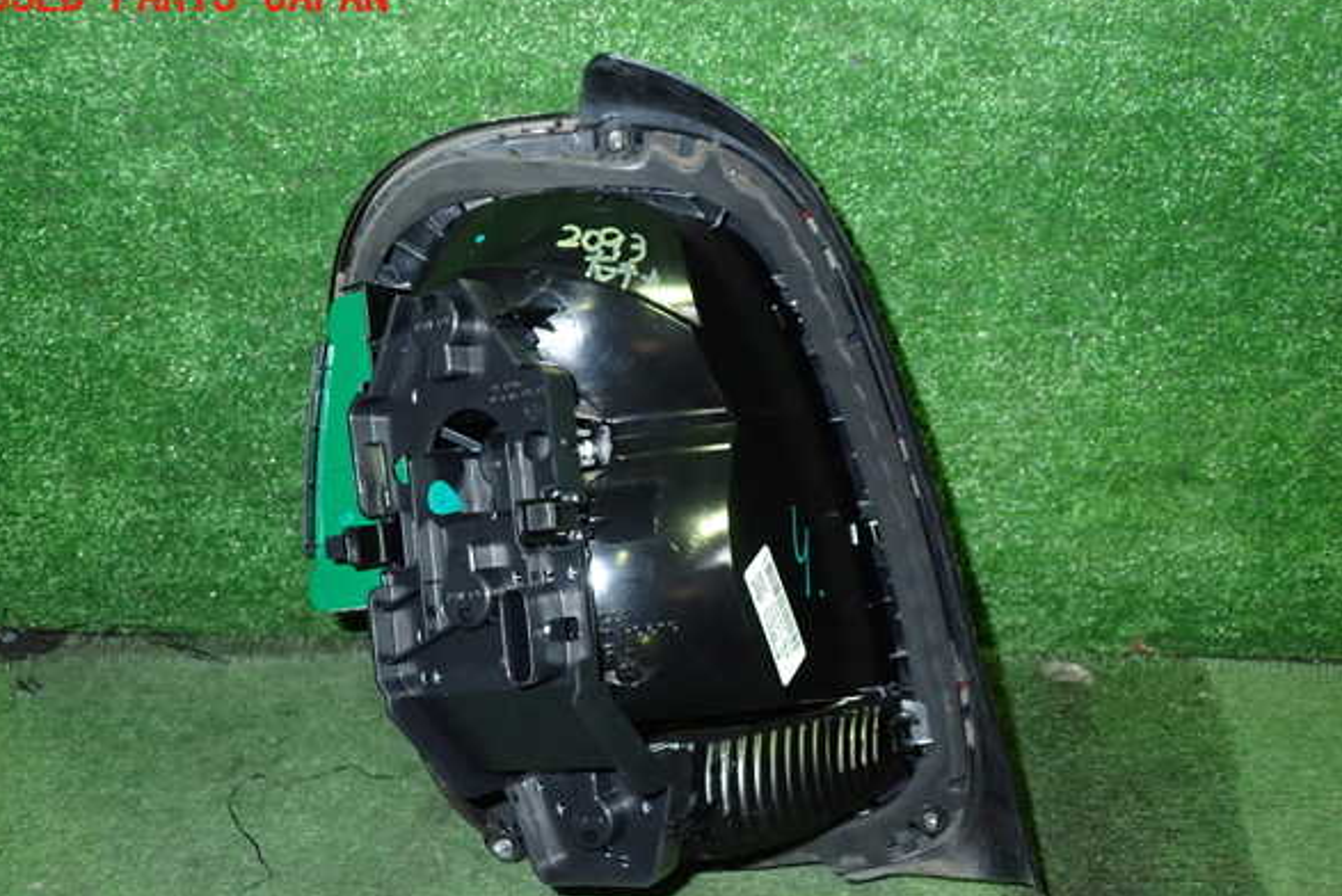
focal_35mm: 34
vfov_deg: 38.9
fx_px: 1268
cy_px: 482
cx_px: 658
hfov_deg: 55.8
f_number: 7.1
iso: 800
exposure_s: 1/30
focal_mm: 5.79
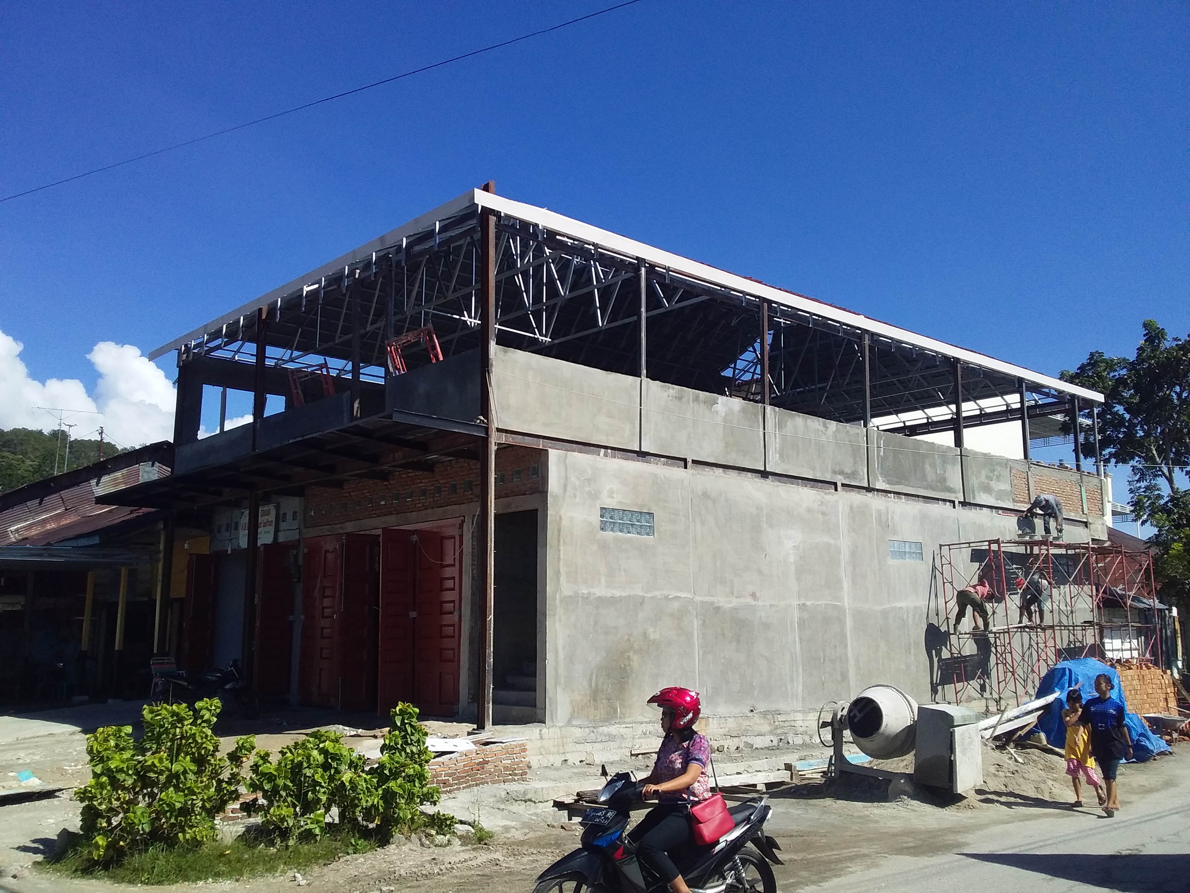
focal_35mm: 31
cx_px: 595
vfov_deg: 45.4
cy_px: 446
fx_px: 1066
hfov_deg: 58.4
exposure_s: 1/1763
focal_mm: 3.3
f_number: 2.2
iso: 40
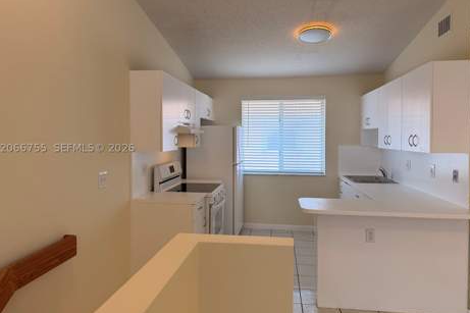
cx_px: 228
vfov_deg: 49.5
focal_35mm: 26
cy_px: 148
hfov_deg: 69.4
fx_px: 339
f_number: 1.78
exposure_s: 1/210
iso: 125
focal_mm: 6.76
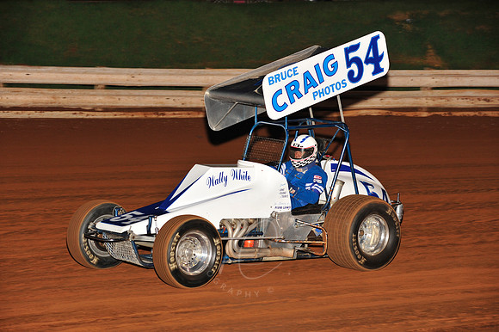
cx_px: 250
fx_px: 1732
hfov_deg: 16.4
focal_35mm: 125
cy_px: 166
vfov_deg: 11.0
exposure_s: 1/250
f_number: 6.3
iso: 800
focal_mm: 125
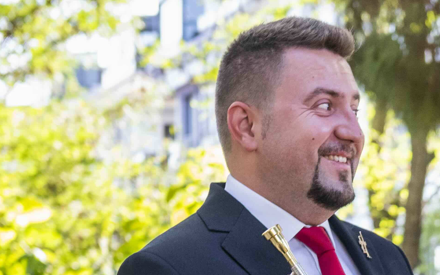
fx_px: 2530
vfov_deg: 6.1
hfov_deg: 9.7
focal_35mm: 211
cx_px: 616
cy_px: 537
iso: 640
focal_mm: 48
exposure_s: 1/250
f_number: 5
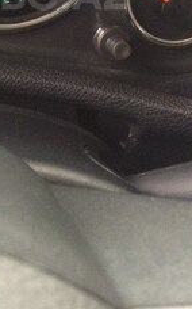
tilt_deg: -26.3
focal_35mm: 67
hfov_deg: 19.1
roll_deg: -2.8
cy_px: -5
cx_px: 23
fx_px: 562
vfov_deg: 28.6
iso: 320
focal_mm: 4.15
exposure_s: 1/17
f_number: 2.2
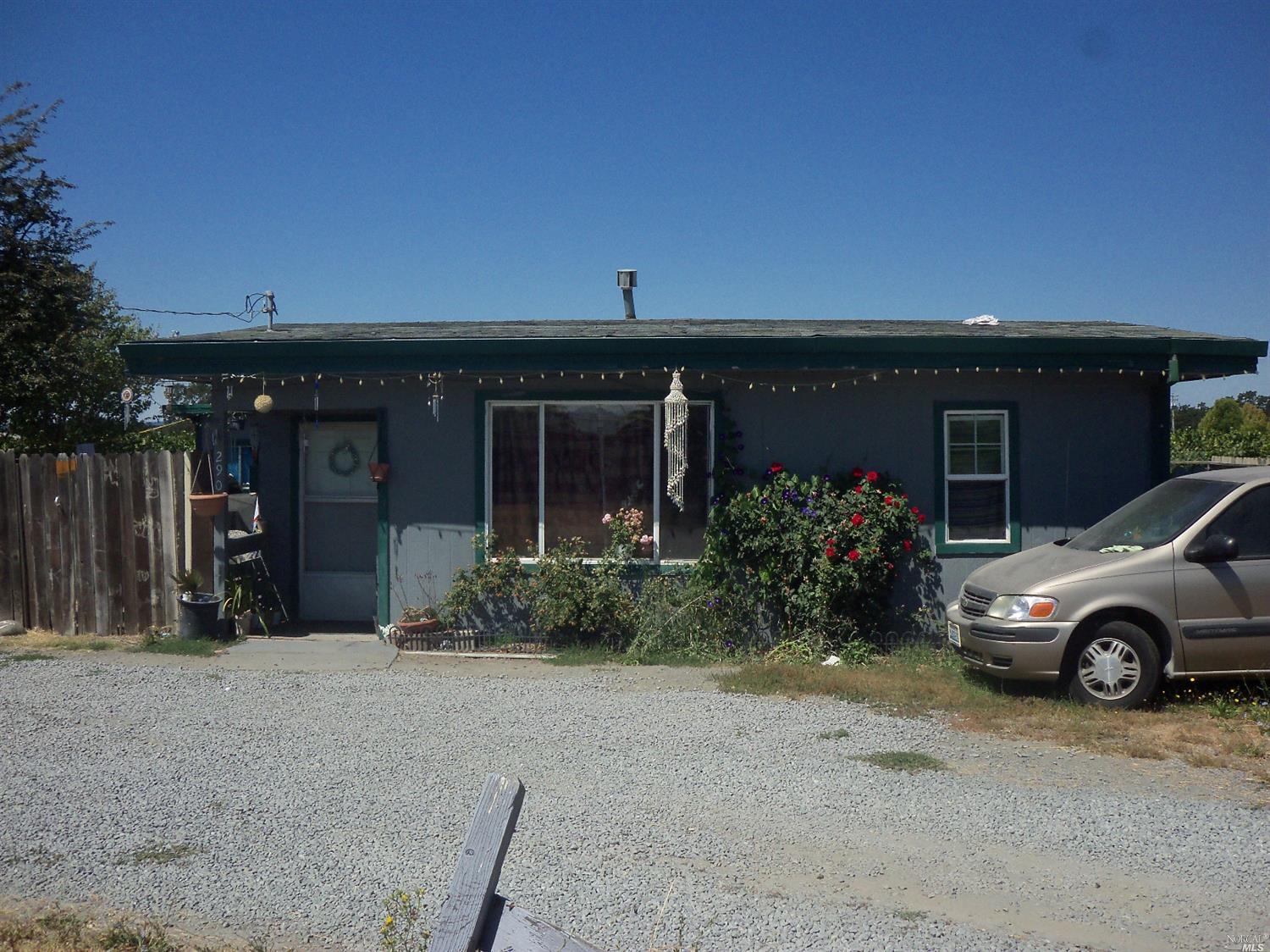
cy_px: 476
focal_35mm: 34
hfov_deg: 54.0
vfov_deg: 41.8
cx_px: 635
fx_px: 1247
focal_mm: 5.7
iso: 80
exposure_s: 1/320
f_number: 8.8
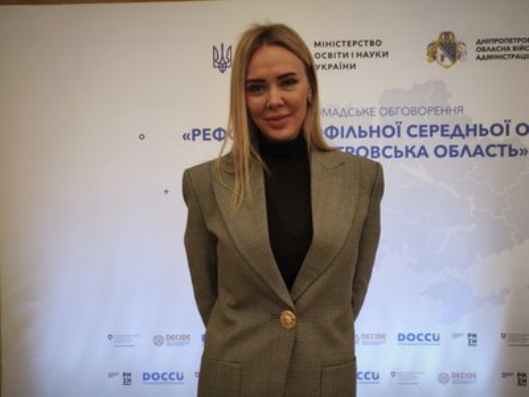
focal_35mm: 44
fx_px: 672
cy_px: 198
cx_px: 264
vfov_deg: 32.9
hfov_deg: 42.9
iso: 125
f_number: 1.7
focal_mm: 5.35
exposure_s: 1/100
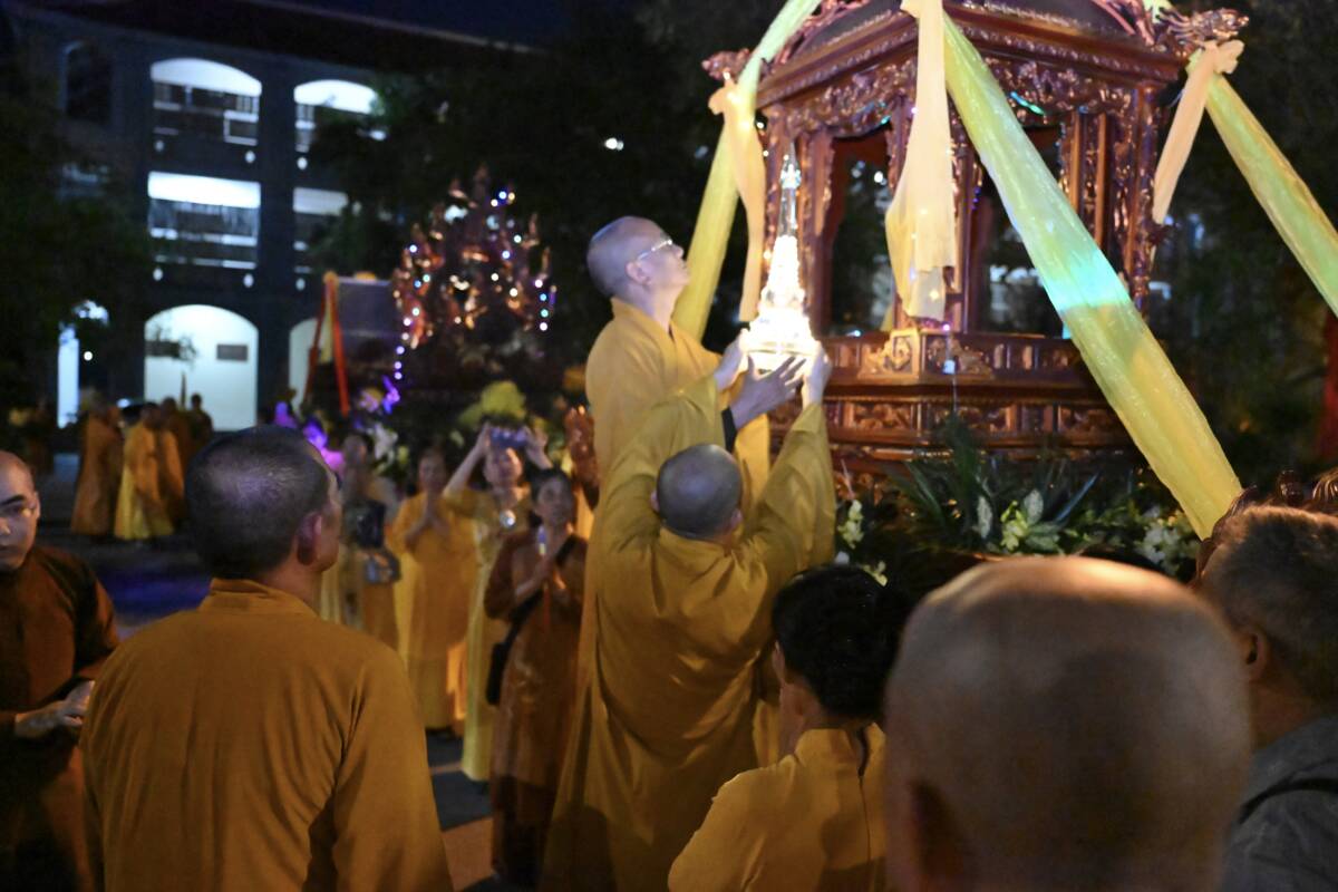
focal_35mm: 30
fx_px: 1096
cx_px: 669
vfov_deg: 44.3
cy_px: 446
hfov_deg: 62.8
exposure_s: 1/250
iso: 32000
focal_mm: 29.5
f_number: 2.8
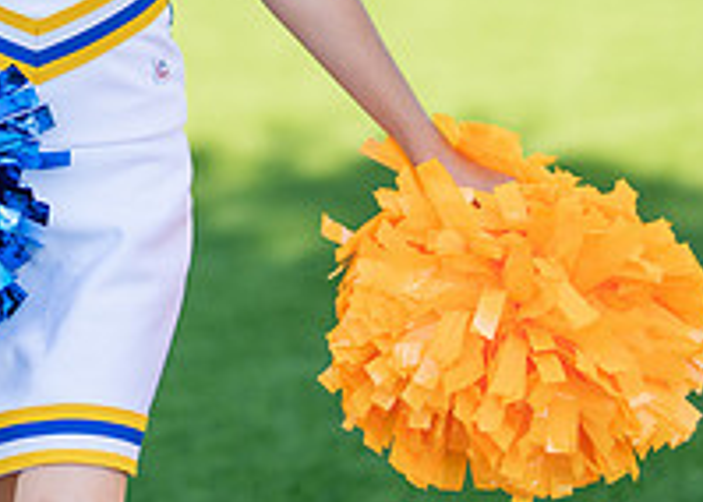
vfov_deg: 9.2
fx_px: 3074
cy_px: -66
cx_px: 25
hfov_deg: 12.9
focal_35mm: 154
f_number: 1.2
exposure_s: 1/3200
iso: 100
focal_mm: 50
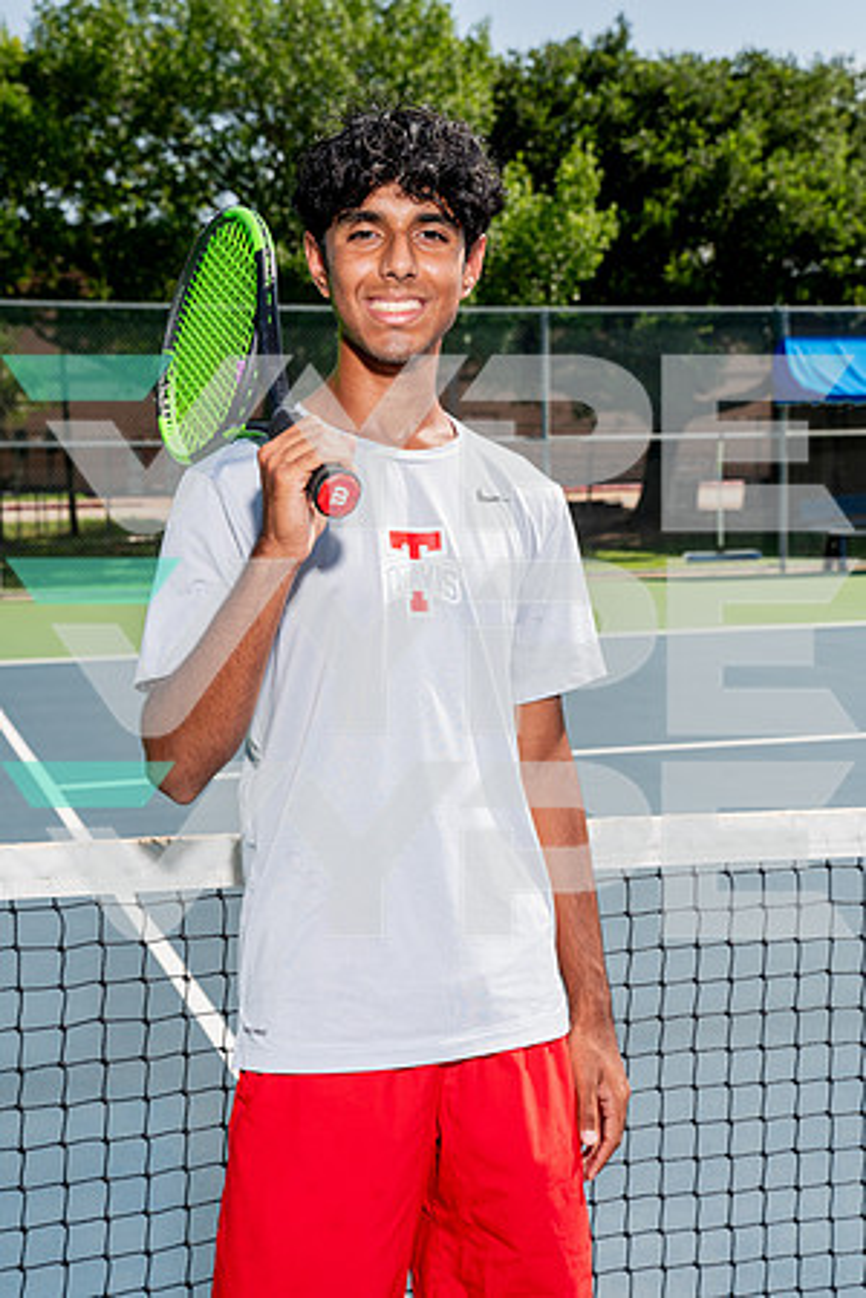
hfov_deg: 25.5
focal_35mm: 53
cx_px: 433
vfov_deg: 37.5
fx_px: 1912
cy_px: 649
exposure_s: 1/250
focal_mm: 53
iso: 100
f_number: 8
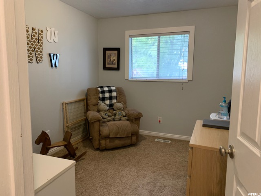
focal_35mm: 26
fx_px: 196
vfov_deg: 53.1
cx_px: 130
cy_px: 98
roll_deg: -0.7
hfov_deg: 67.3
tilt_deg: -8.8
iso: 320
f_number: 1.8
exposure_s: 1/40
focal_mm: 4.25
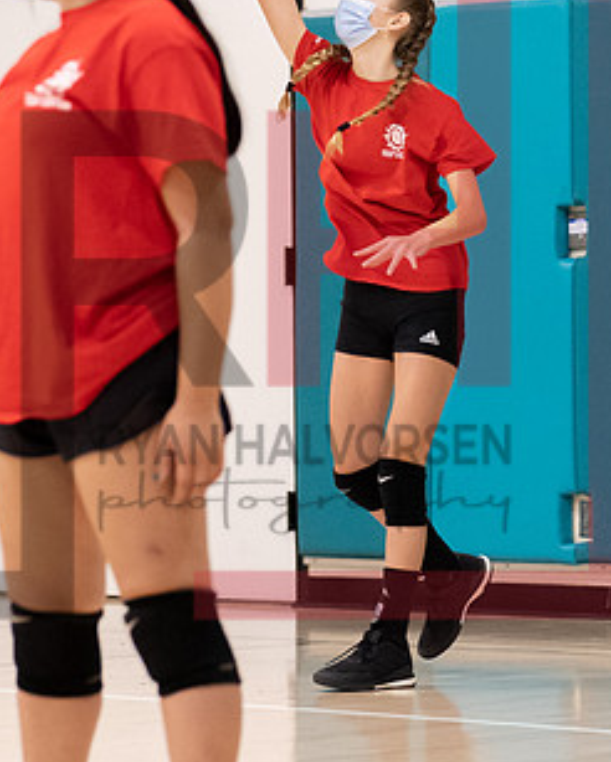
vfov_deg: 9.3
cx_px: 486
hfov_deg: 7.5
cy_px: 86
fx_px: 4652
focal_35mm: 206
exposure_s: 1/1250
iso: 2000
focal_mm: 50
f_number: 2
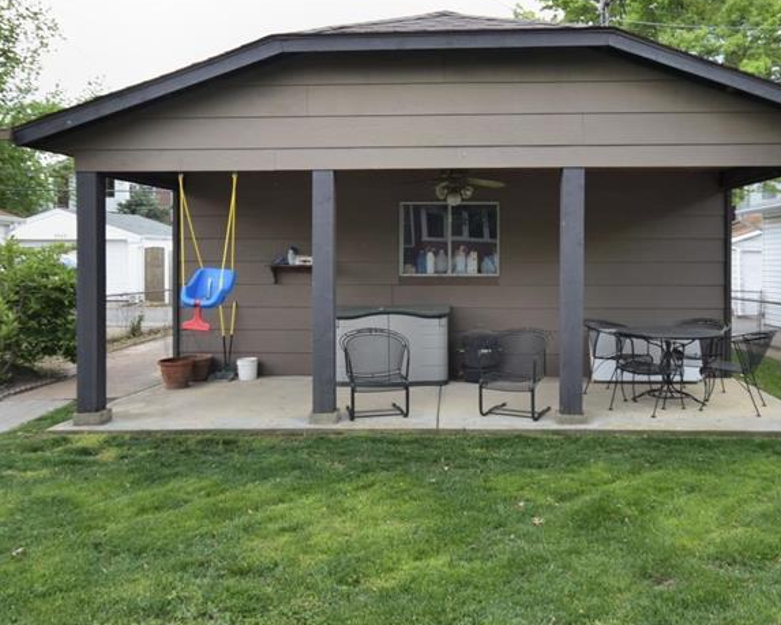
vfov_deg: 45.6
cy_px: 256
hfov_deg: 55.6
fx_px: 739
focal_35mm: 32
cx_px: 433
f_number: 5
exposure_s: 1/100
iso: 100
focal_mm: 12
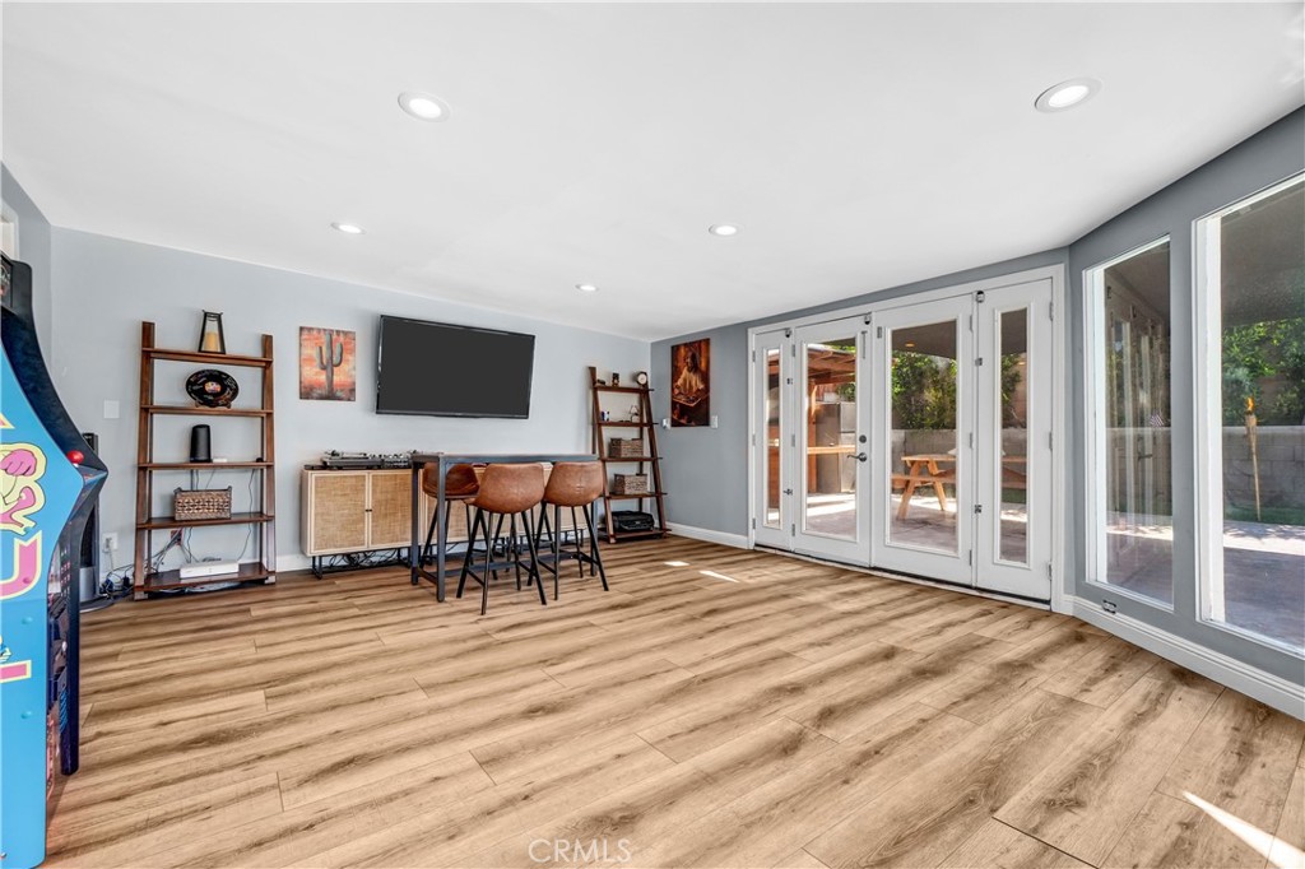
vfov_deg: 77.3
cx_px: 652
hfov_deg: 100.4
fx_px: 544
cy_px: 434
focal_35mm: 15
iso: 400
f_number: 9
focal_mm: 10
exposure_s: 1/25
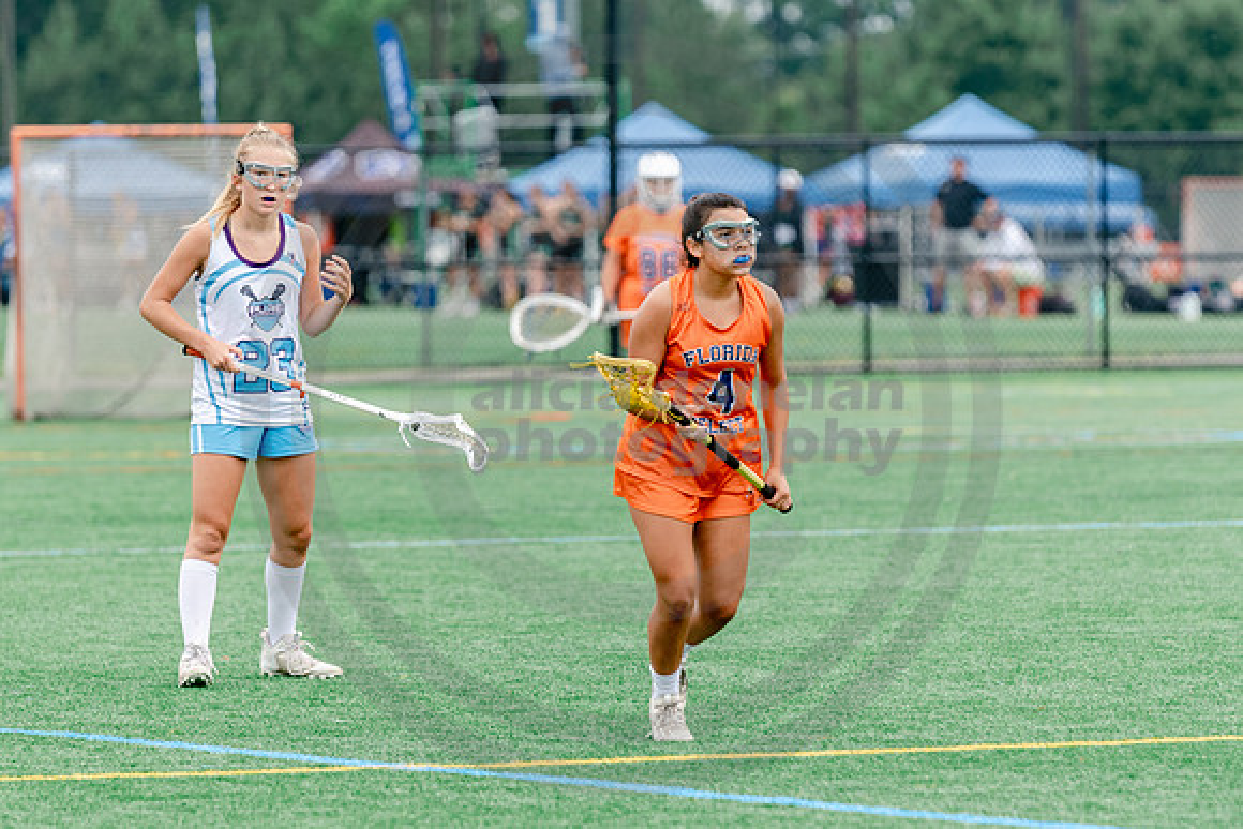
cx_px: 602
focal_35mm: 368
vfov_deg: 3.7
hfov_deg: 5.6
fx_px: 12721
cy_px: 479
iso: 250
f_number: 3.2
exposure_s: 1/640
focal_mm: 200
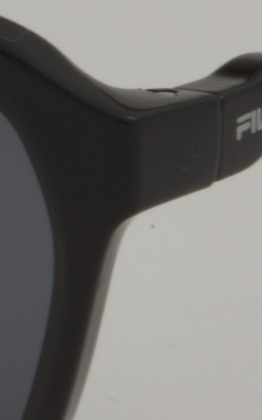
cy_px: 136
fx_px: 4035
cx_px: -207
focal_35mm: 353
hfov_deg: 3.7
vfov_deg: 5.9
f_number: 36
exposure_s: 1/3
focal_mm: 55
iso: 100
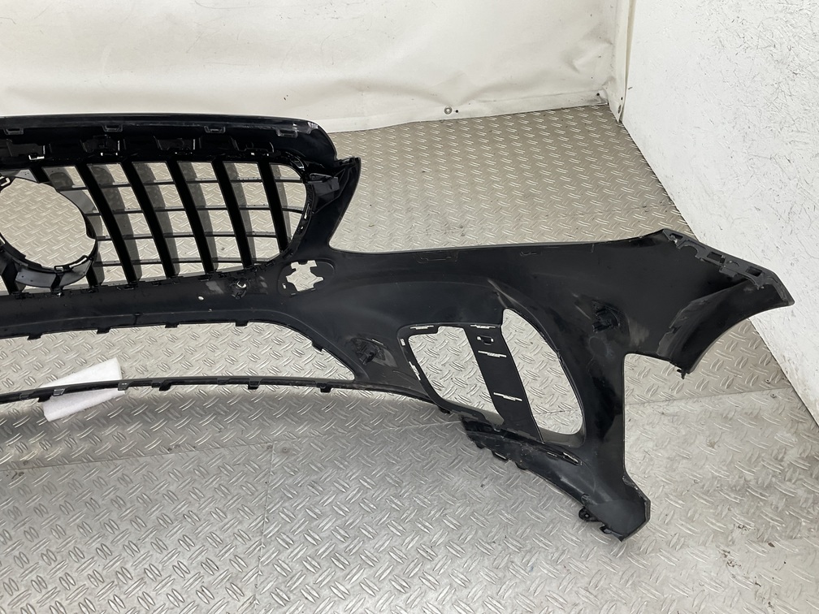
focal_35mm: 29
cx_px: 410
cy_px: 307
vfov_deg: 48.2
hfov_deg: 61.7
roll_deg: +3.0
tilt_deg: -39.9
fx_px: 686
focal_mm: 3
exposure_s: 1/120
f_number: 1.8
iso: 32
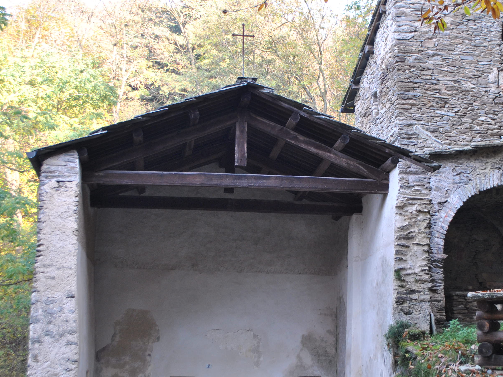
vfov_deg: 24.4
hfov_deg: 31.9
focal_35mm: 60
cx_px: 334
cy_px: 209
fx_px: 872
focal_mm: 26
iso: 200
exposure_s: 1/60
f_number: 4.2
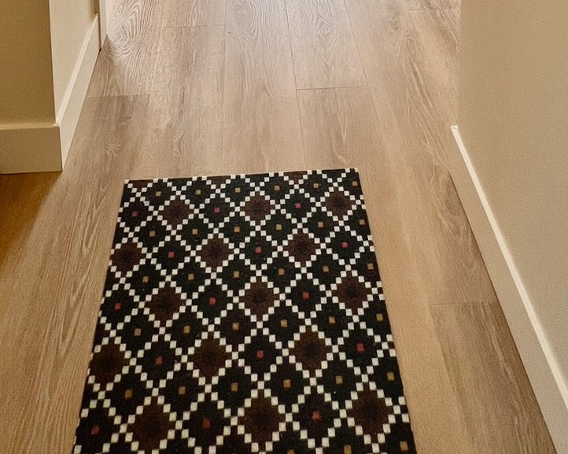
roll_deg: +0.8
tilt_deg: -5.7
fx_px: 605
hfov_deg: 50.3
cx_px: 266
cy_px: -325
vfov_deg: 23.9
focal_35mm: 36
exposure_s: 1/120
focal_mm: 1.57
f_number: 1.8
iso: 50
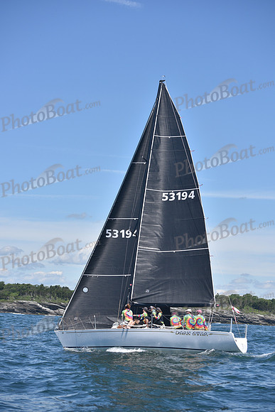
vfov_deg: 28.8
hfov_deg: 19.5
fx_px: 802
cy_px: 206
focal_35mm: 70
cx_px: 138
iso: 200
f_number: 4.5
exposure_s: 1/1000
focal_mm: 70
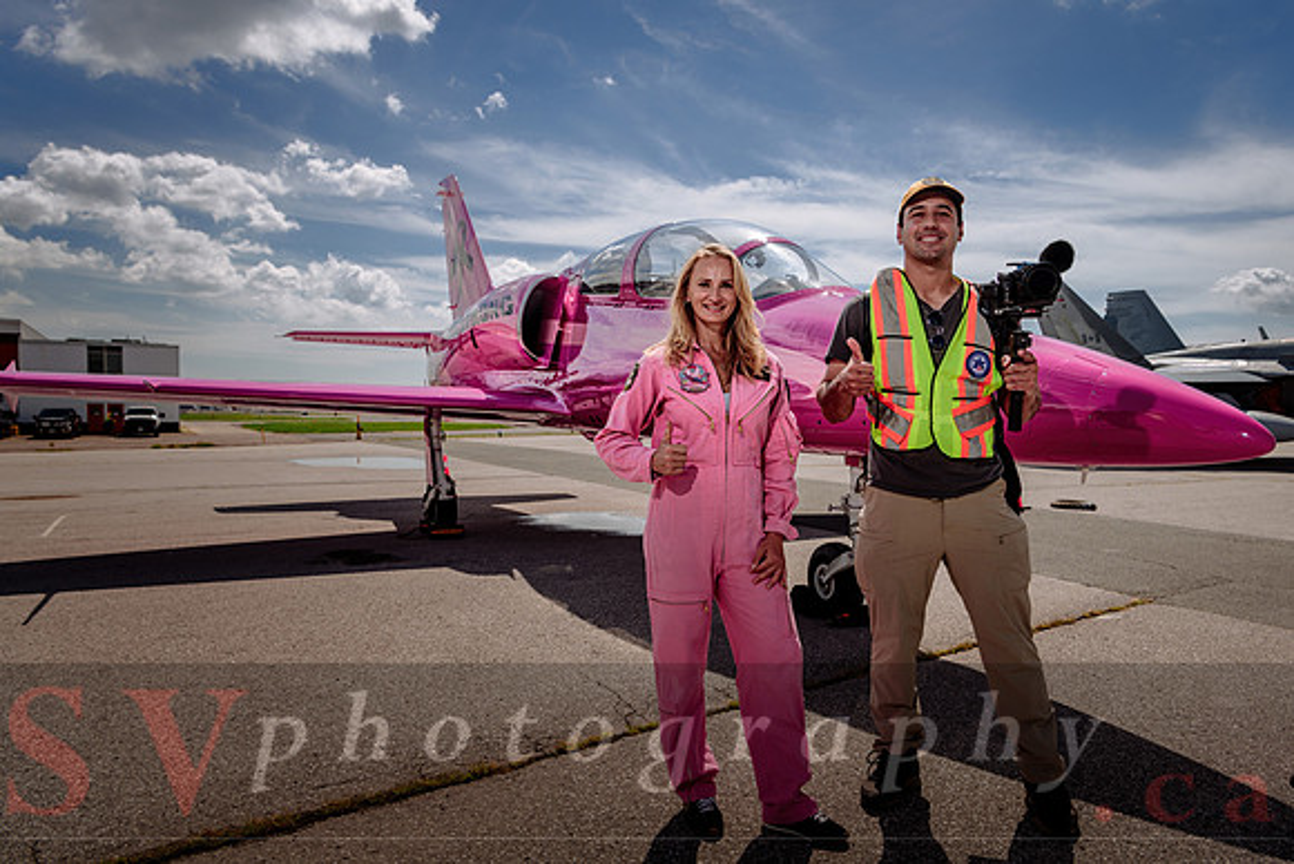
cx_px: 687
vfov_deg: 50.1
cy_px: 432
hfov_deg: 70.0
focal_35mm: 26
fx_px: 923
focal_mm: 24
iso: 64
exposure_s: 1/250
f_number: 6.3
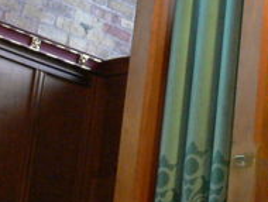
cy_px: -45
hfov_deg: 13.0
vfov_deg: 10.0
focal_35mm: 147
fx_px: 1140
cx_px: 334
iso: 200
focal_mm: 7.4
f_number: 2.8
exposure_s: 1/6
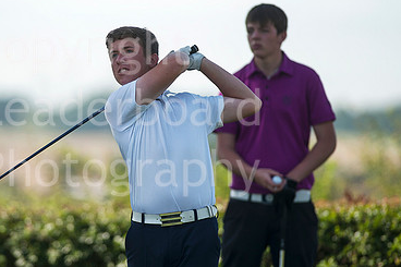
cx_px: 122
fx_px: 5266
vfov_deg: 2.9
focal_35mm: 473
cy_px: 118
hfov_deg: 4.4
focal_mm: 300
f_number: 4
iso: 200
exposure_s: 1/1250
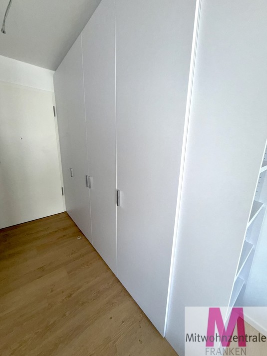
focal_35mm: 14
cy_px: 178
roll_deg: -1.0
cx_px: 134
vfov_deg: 102.1
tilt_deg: -14.0
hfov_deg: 85.7
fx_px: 144
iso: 125
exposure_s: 1/121
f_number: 2.2
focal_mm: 2.22
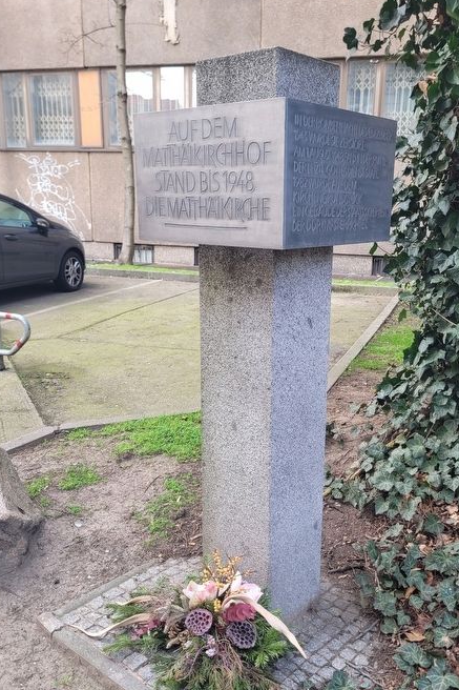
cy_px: 372
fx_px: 631
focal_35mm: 33
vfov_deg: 57.2
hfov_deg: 39.8
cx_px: 272
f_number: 1.8
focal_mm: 5.4
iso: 50
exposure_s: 1/120
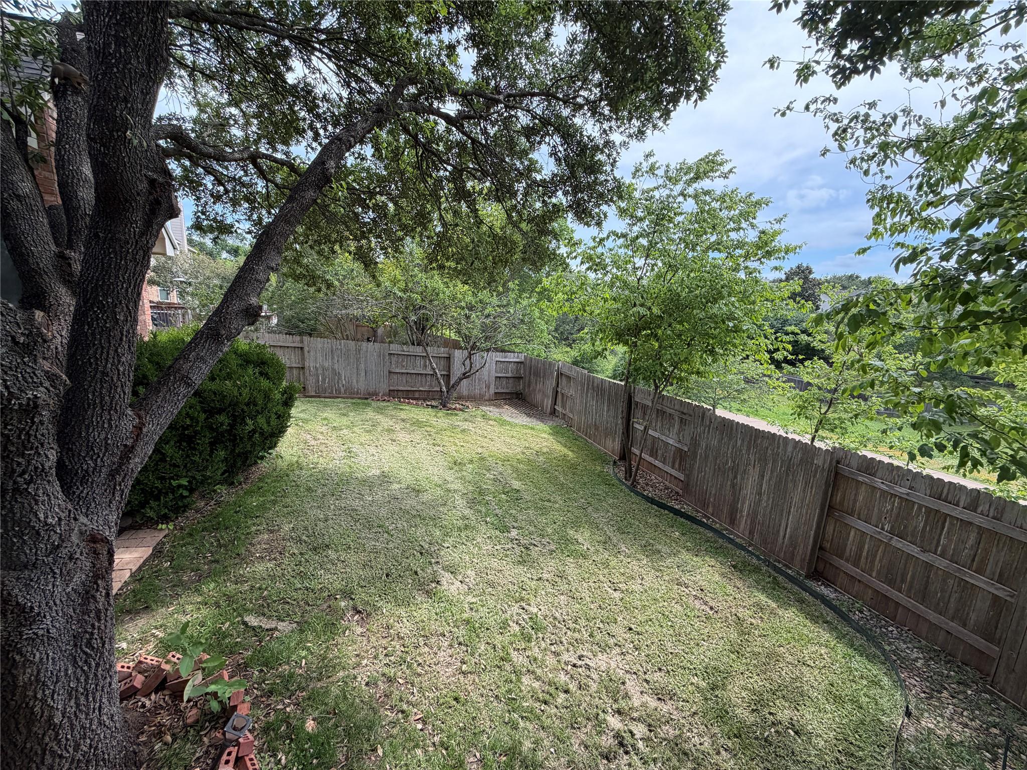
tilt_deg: -10.0
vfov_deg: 85.7
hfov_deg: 102.1
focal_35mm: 14
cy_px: 385
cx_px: 514
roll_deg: -1.9
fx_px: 415
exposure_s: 1/433
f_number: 2.2
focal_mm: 2.22
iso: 64
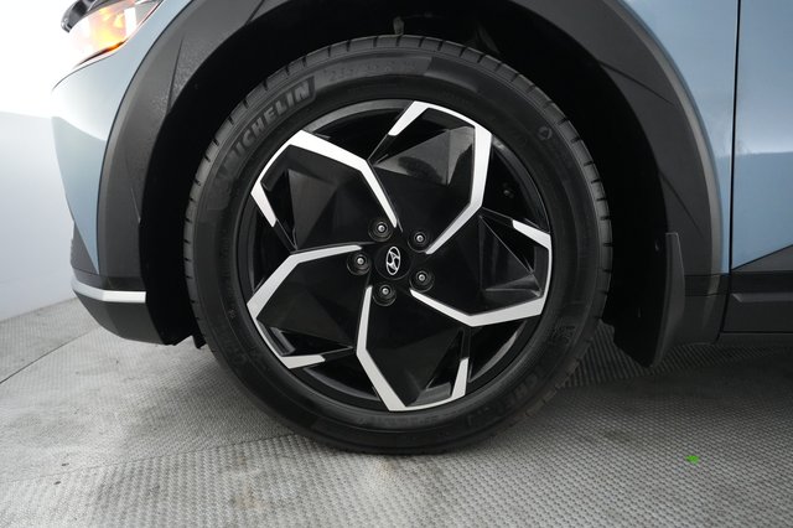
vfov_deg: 53.1
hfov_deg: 73.8
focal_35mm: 24
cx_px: 396
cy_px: 264
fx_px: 528
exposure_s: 1/160
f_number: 2.8
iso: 6400
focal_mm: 24
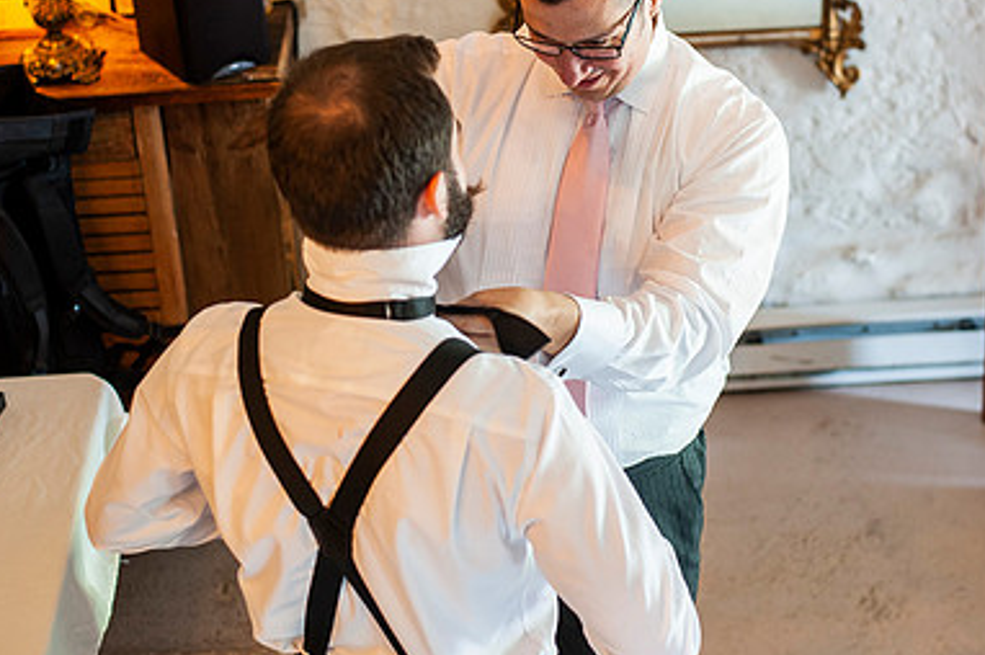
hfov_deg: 26.7
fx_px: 2078
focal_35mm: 76
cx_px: 505
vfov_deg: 17.9
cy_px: 211
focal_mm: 50
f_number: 2.8
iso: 1000
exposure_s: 1/40
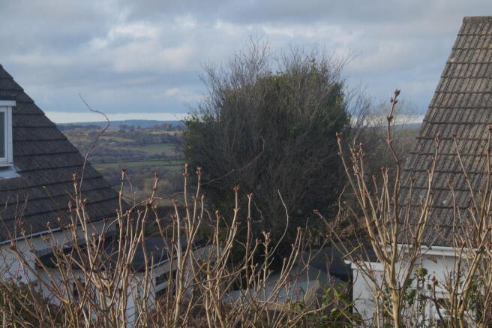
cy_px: 164
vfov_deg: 16.5
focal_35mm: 82
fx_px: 1127
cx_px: 246
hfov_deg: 24.6
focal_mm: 55
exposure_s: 1/25
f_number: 22
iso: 200
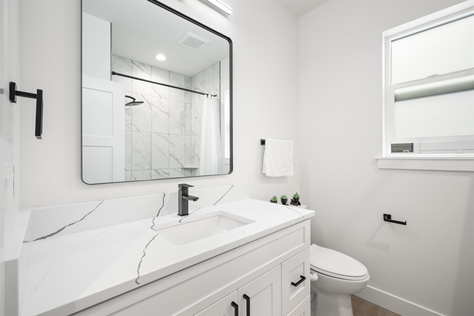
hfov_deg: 96.7
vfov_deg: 73.7
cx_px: 237
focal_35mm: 16
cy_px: 158
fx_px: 211
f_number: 8
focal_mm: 16
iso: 100
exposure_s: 2
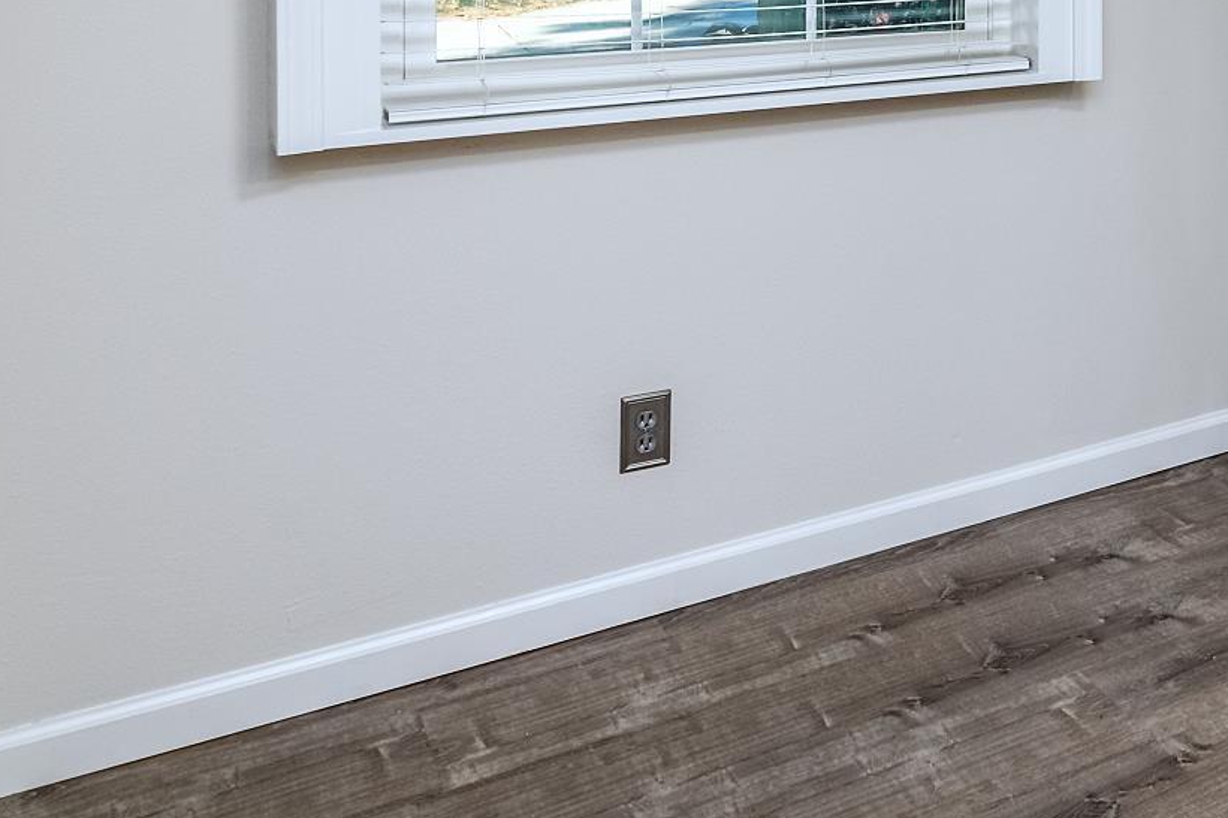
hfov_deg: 43.9
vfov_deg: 29.8
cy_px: -138
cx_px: 1168
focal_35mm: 39
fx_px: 1330
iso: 320
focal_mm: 11
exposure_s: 1/8
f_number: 7.1
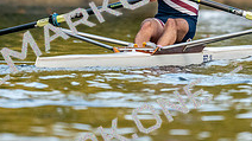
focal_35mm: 1148
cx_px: 166
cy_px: -49
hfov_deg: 1.9
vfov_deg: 1.1
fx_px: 7667
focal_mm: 400
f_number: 4.5
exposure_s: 1/2500
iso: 3200
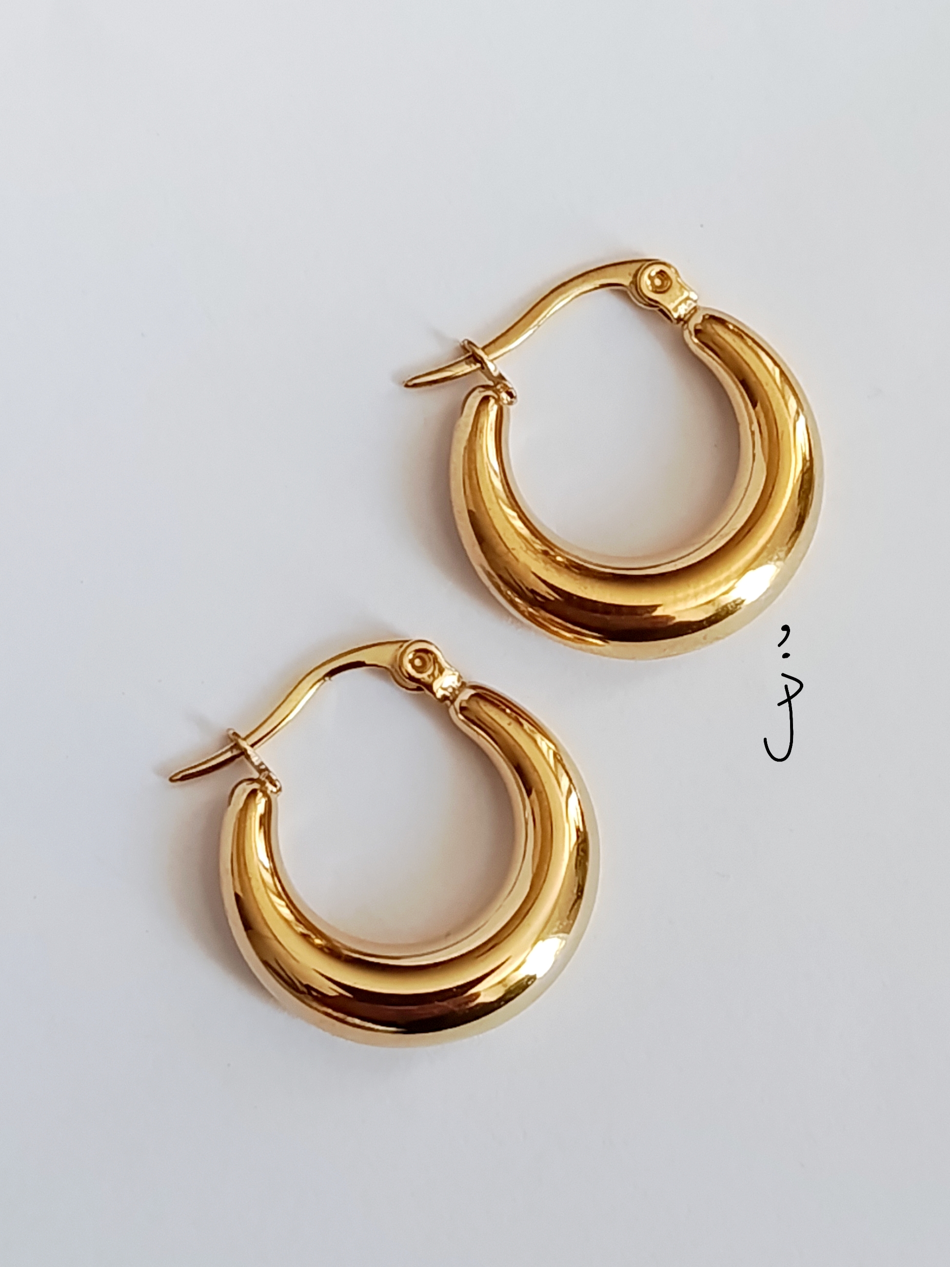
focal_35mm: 56
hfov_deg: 26.1
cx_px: 475
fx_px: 2049
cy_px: 634
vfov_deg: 34.3
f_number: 1.7
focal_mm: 5.24
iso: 250
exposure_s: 1/100
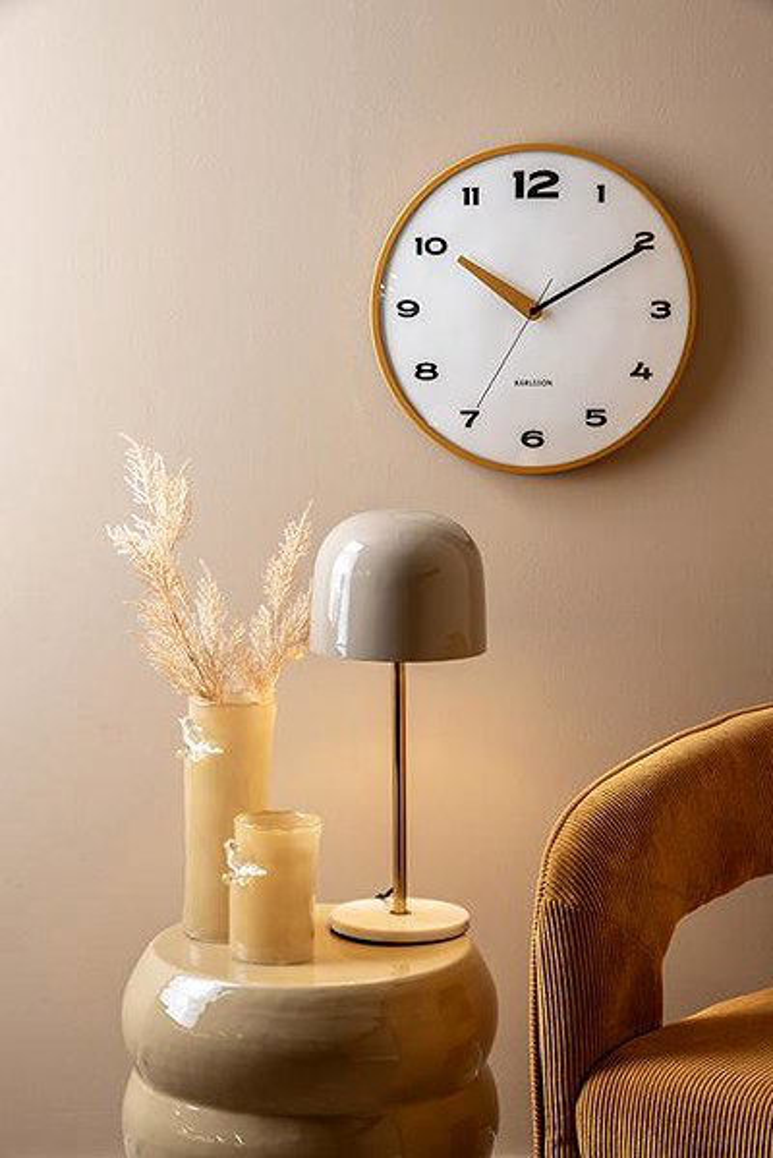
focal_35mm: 75
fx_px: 2413
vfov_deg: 27.0
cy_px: 579
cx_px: 386
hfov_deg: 18.2
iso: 125
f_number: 13
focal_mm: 75
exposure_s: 1/3
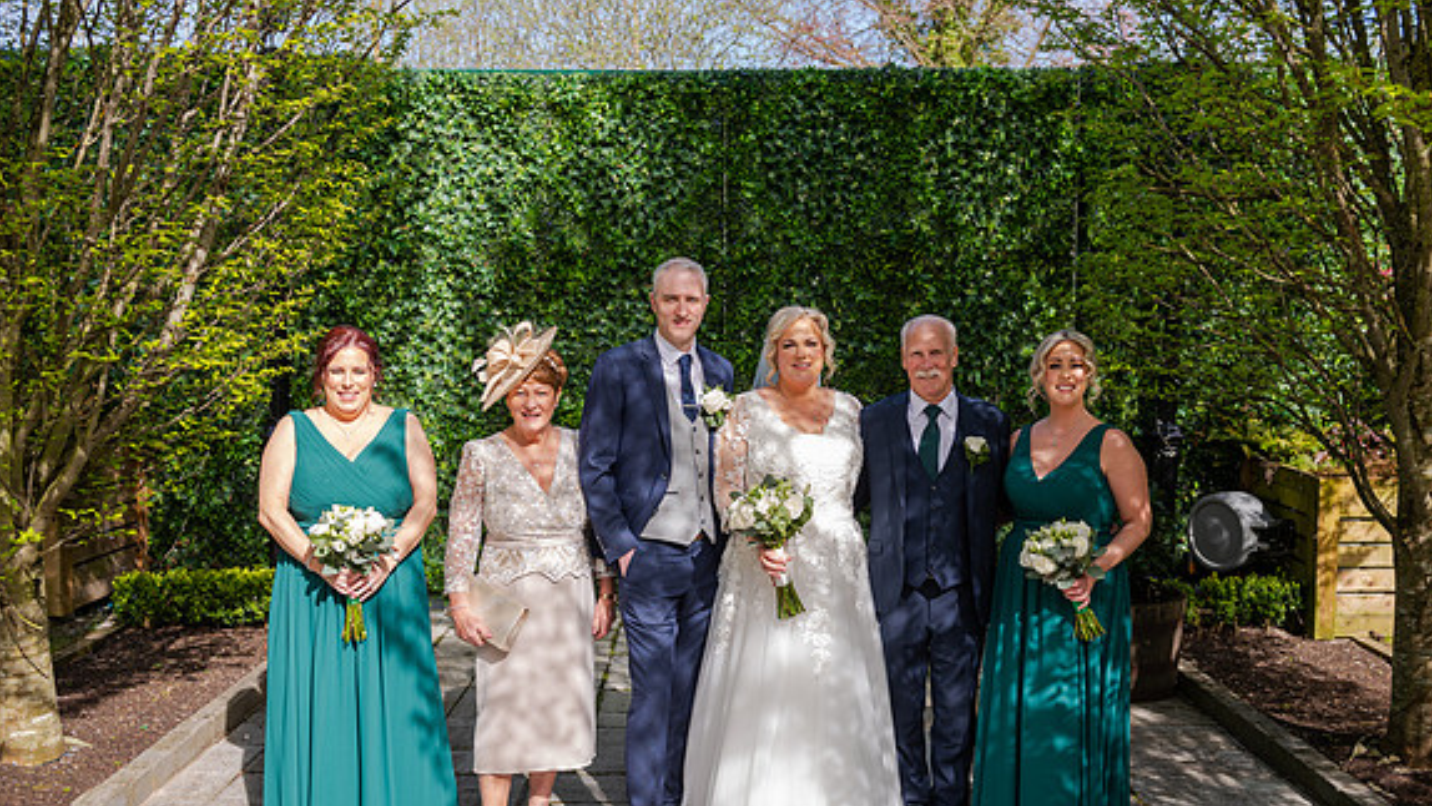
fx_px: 1367
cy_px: 450
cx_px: 716
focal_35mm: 36
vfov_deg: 32.8
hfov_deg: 55.3
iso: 100
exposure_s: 1/250
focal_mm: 34
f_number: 5
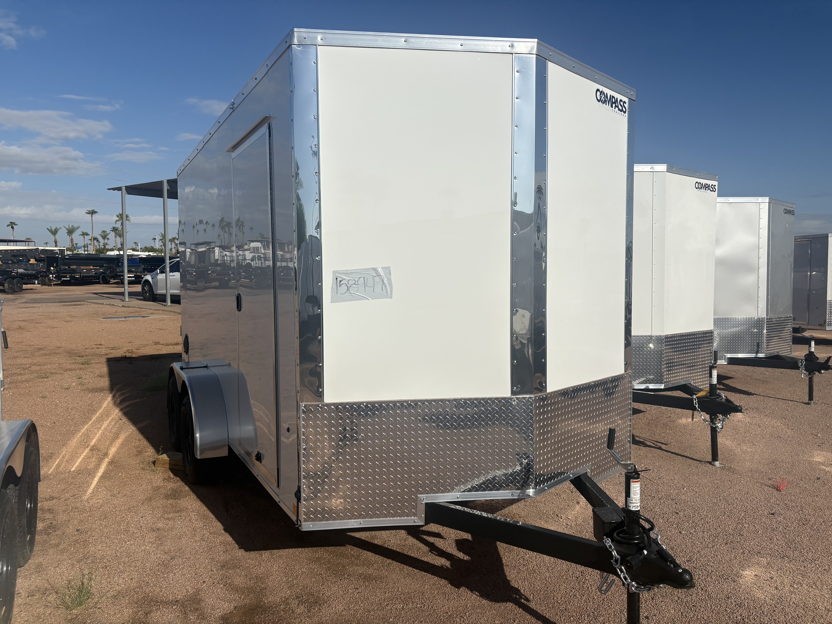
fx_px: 625
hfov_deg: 67.3
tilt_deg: -1.0
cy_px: 312
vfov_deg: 53.1
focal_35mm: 26
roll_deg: +1.1
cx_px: 416
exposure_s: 1/14493
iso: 50
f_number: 1.6
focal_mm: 5.96
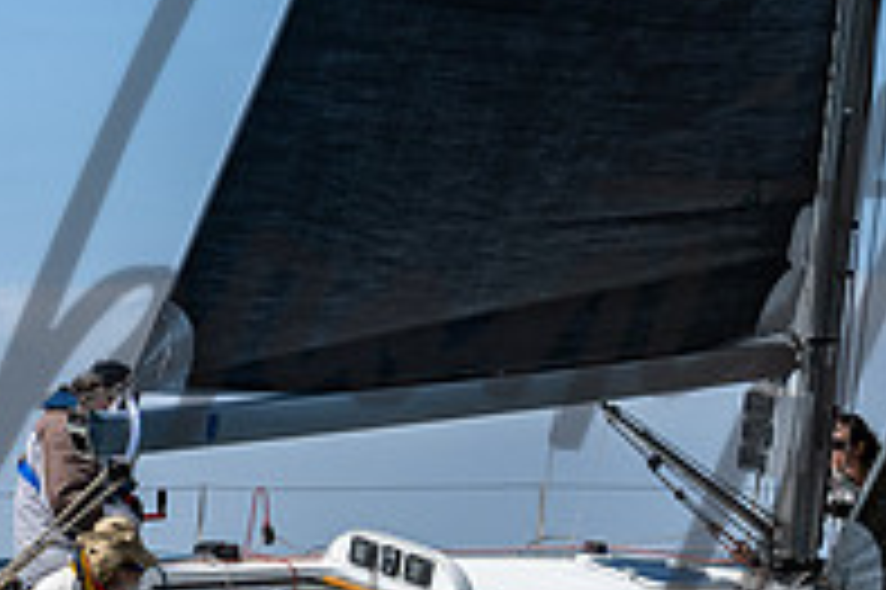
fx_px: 4943
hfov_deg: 10.2
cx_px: 105
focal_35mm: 201
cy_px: 168
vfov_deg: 6.8
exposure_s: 1/2000
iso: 200
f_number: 6.3
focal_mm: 39
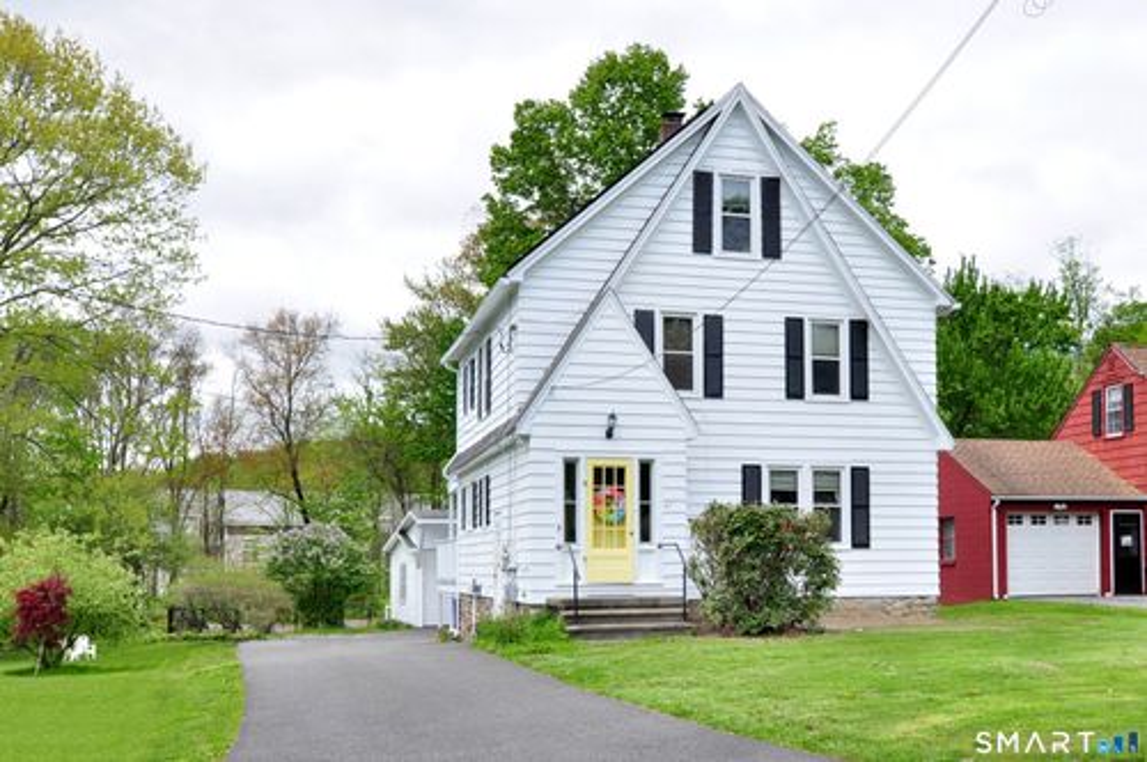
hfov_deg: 62.0
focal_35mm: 30
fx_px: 955
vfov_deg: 43.5
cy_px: 381
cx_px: 574
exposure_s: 1/320
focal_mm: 20
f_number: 8
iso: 250
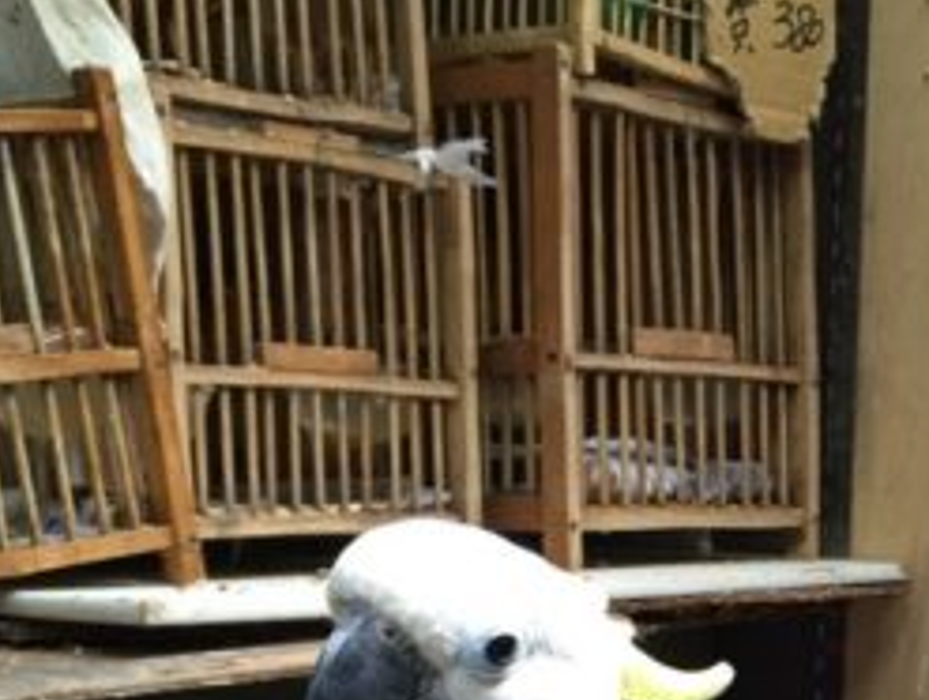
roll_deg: -3.3
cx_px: 1098
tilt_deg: -9.0
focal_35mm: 75
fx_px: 2016
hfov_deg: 23.8
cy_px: 775
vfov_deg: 18.9
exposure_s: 1/33
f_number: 2.2
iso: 50
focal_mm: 4.15
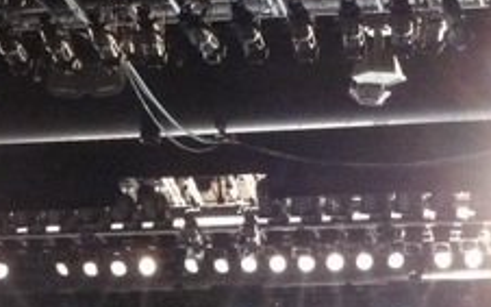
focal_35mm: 125
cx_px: 282
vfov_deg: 10.3
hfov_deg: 16.7
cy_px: 369
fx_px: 1672
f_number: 3.8
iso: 1000
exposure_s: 1/15
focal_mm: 6.8
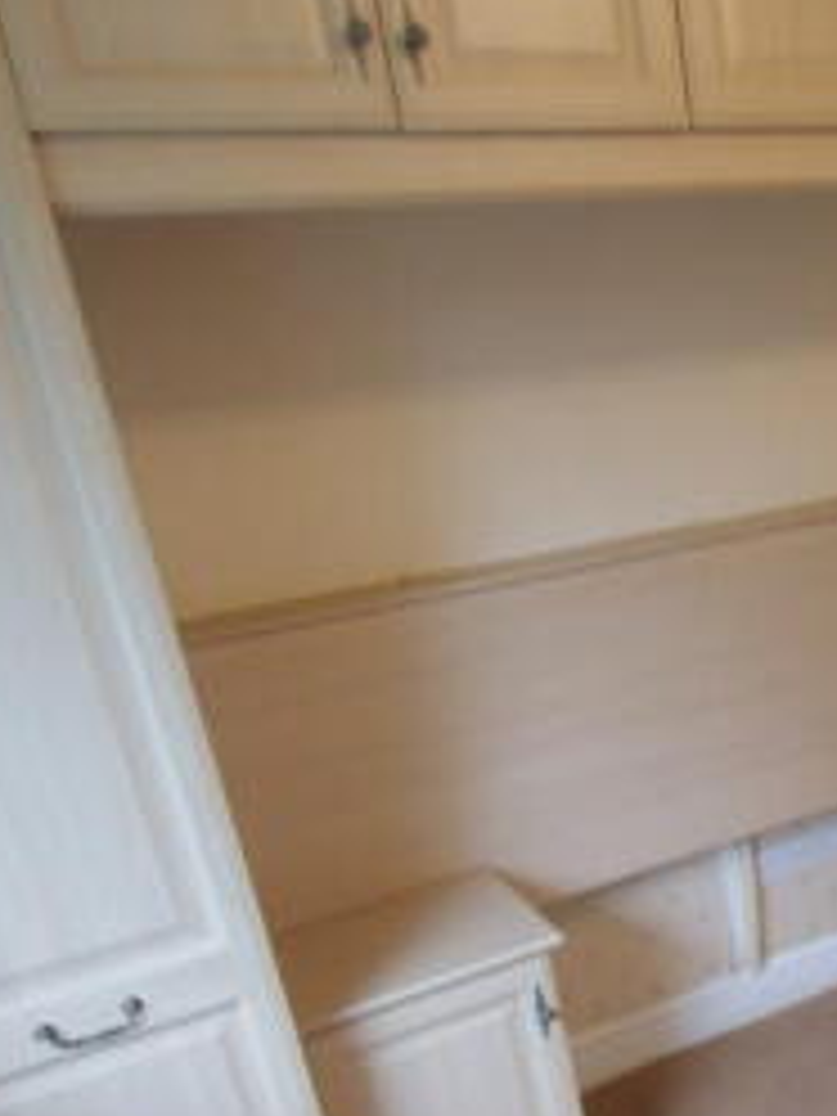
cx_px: 758
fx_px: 1225
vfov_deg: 49.0
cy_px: 574
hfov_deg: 35.4
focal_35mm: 38
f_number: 3.5
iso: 100
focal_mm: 10
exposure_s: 1/10
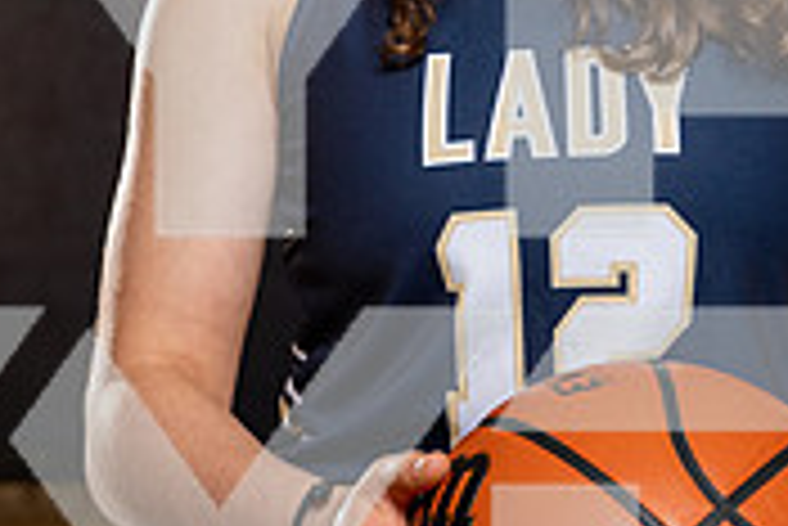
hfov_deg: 12.7
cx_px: 419
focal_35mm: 162
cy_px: 2
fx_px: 3549
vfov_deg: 8.4
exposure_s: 1/250
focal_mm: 49
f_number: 5
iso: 400
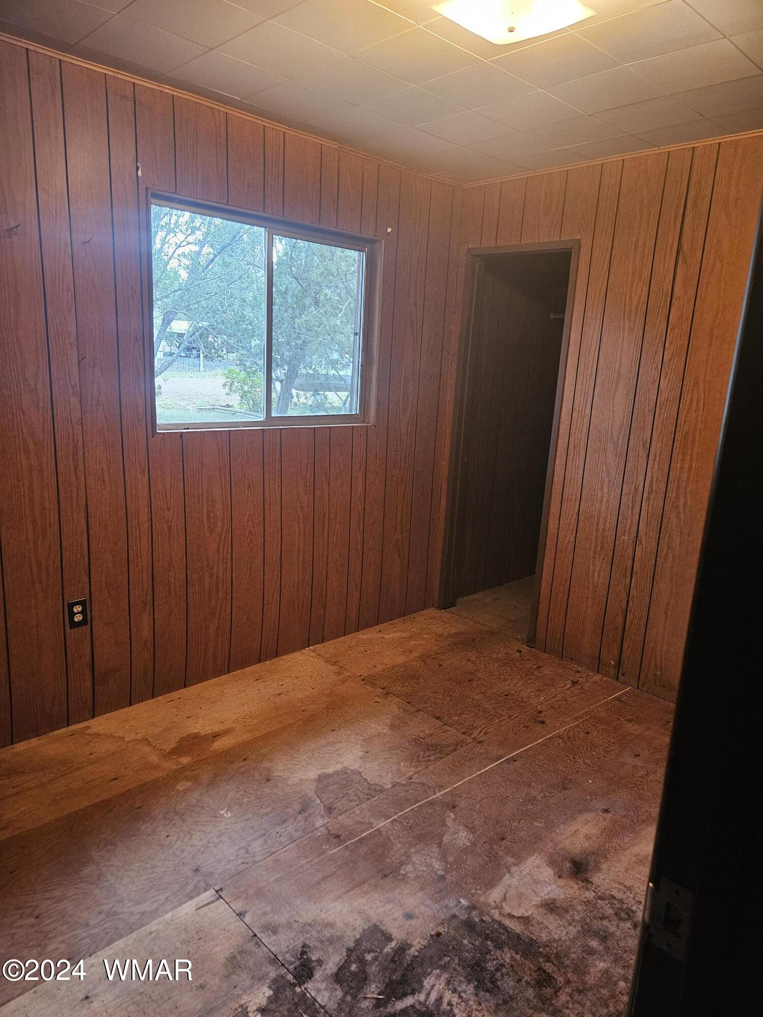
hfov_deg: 58.9
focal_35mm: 23
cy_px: 508
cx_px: 382
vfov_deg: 73.9
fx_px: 676
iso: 640
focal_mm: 5.4
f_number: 1.8
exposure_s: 1/30
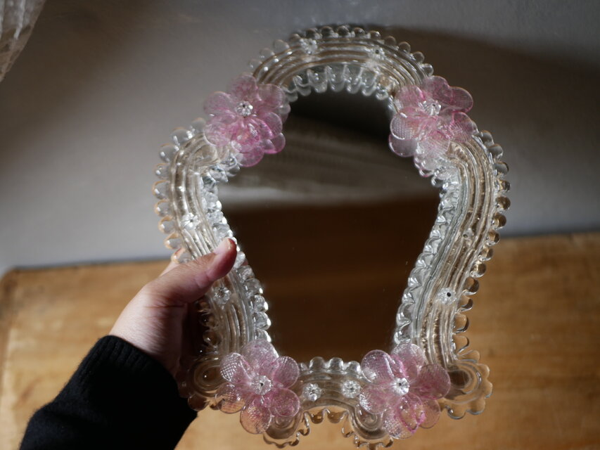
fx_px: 867
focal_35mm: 50
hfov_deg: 38.2
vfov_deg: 29.1
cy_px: 225
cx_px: 300
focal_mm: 25
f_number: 1.7
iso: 320
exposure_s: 1/125
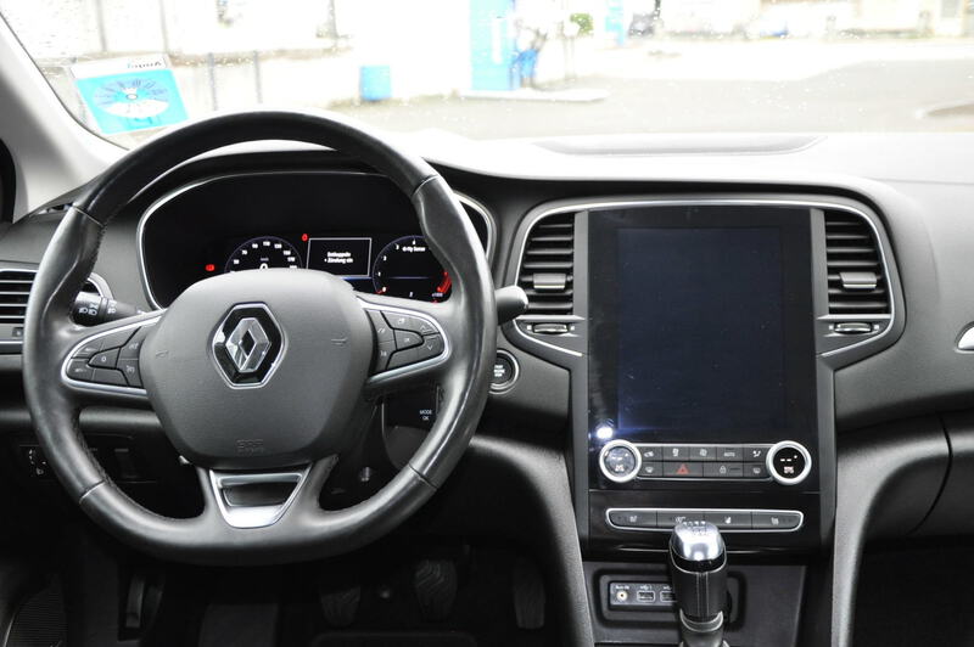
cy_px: 324
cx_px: 487
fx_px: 1054
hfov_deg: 49.6
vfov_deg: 34.2
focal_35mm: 39
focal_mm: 26
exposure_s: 1/125
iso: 800
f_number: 4
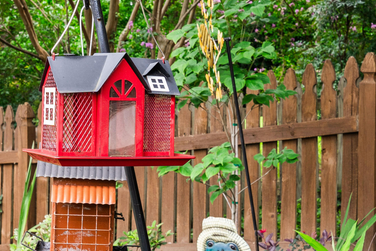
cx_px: 91
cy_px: 104
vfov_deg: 16.1
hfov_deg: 23.7
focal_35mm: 85
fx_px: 888
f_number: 8
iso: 250
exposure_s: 1/50
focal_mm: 32
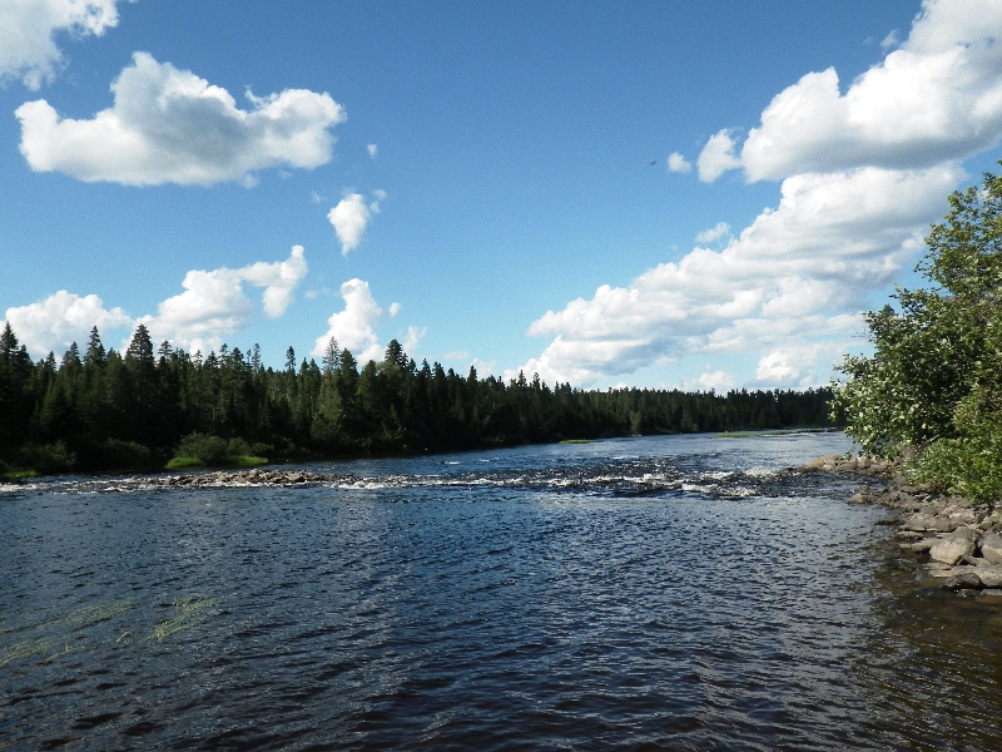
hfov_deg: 63.4
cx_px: 501
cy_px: 376
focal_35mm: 28
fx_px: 810
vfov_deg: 49.7
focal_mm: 5
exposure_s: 1/640
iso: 80
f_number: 4.2
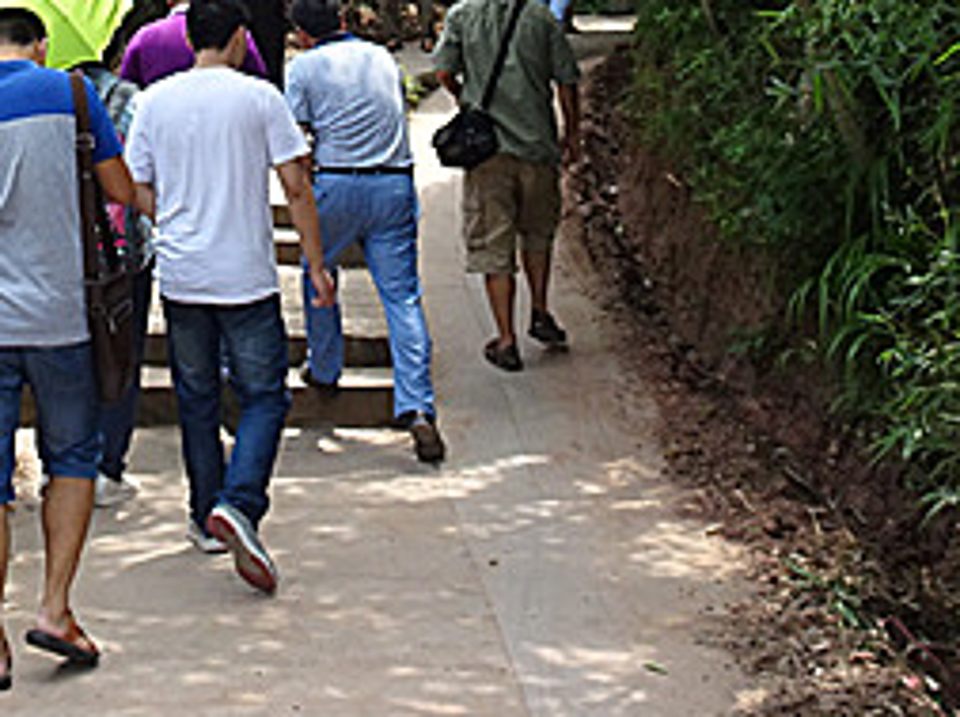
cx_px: 30
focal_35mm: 76
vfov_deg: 17.3
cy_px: -379
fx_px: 2105
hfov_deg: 24.7
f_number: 3.5
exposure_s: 1/160
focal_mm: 4.1
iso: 80
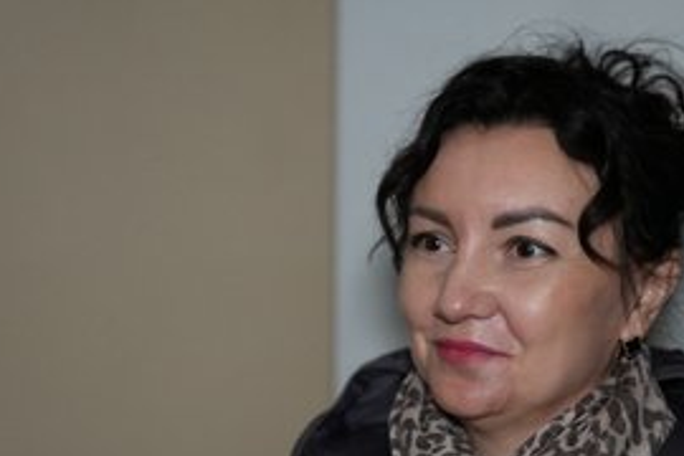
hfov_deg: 23.6
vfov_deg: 15.8
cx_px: 385
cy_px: 331
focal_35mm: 86
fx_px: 1634
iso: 6400
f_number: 2.8
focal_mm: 58
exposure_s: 1/160
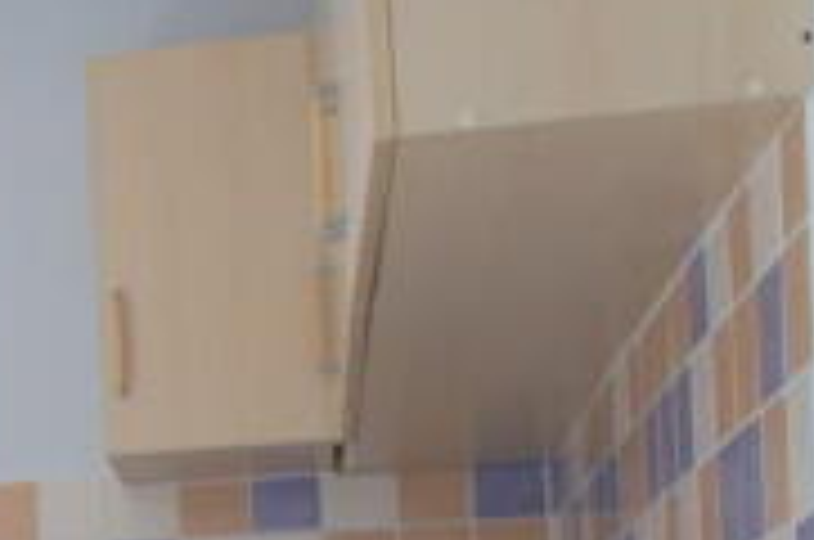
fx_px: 2212
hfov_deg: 17.4
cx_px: -598
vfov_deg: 13.0
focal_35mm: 98
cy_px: 850
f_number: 5.6
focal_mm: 18
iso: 200
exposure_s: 1/80
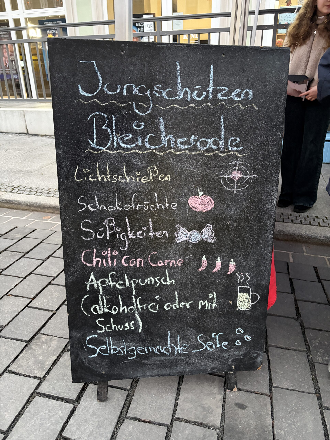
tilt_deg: -22.4
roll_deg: +1.6
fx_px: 330
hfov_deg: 53.1
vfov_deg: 67.3
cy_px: 220
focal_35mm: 26
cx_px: 165
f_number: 1.6
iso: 500
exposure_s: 1/25
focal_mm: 5.96
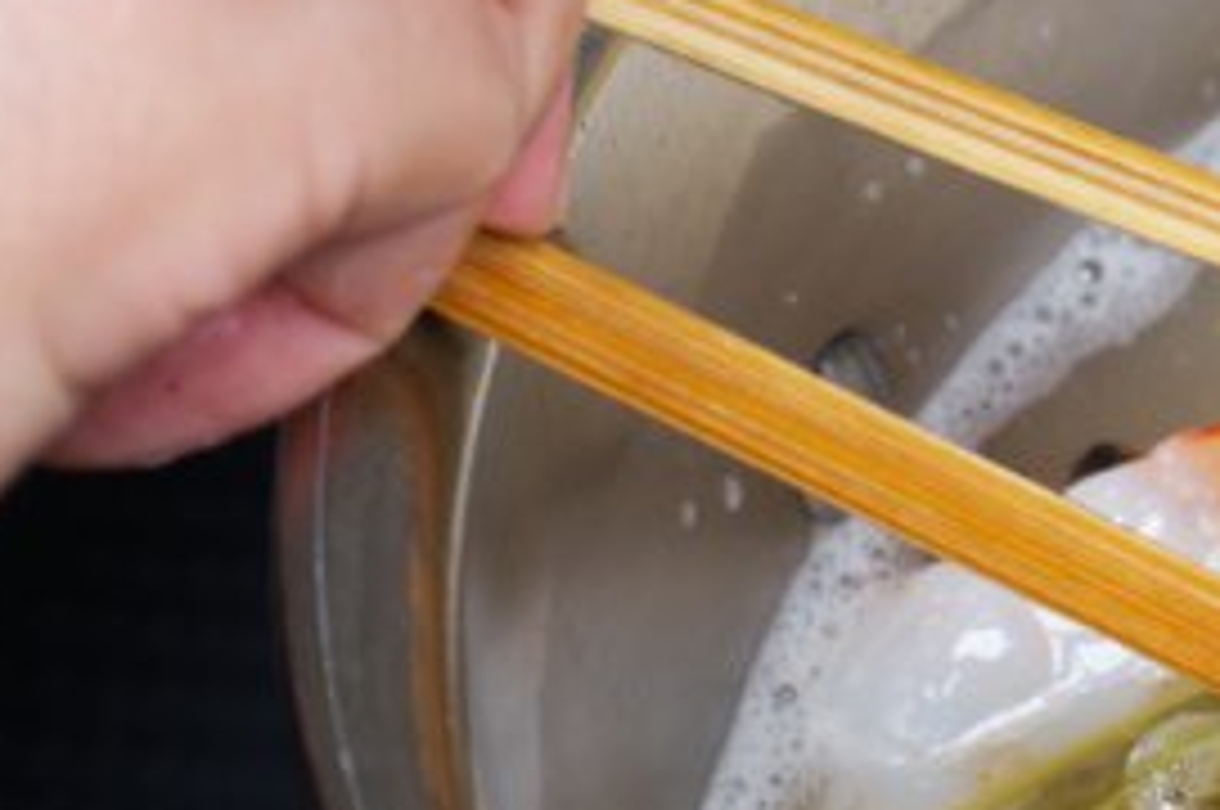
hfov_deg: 6.4
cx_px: 2598
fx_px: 10493
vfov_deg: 4.4
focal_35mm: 310
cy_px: 551
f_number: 8
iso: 200
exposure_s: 1/25
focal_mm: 70
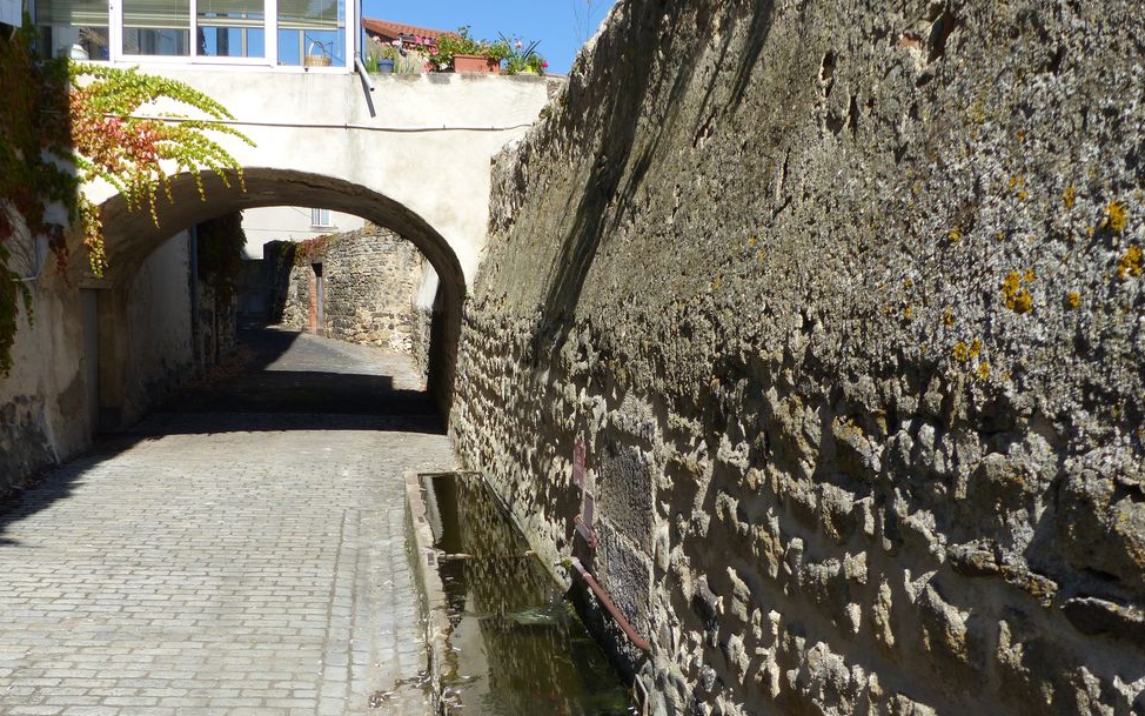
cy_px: 348
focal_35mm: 37
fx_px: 1155
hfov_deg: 52.7
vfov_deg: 34.4
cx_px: 563
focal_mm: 6.2
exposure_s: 1/800
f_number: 4
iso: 100
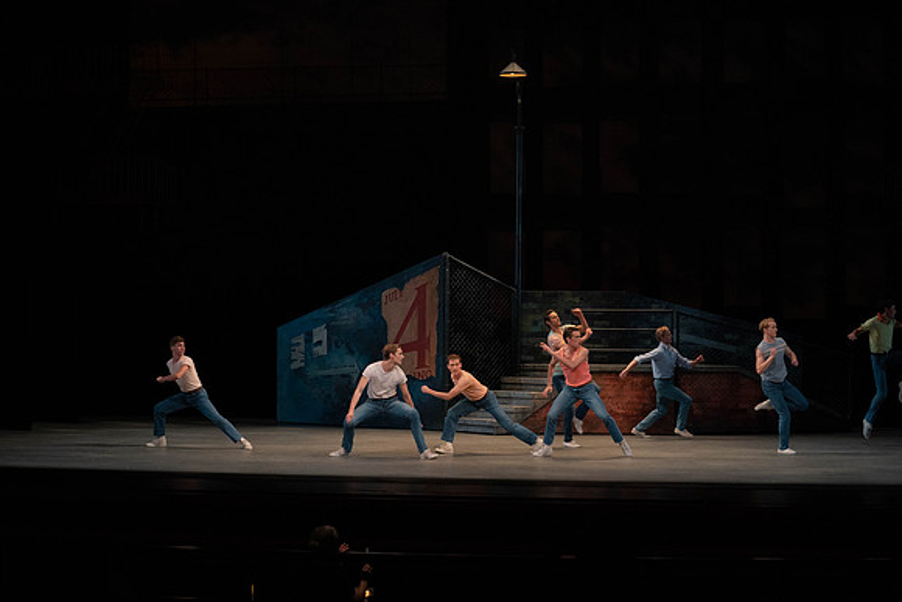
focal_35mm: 78
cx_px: 451
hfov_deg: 26.0
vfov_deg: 17.5
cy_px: 301
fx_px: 1955
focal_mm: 78
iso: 3200
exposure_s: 1/400
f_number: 4.5
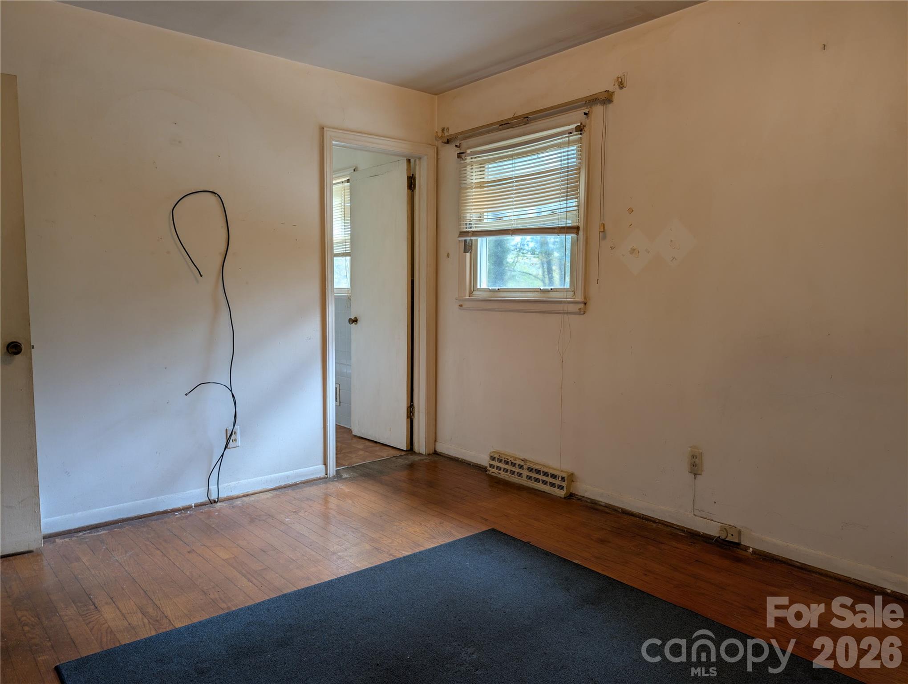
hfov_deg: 71.5
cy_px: 342
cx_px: 454
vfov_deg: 56.9
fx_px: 630
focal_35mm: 24
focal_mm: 6.9
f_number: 1.68
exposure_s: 1/40
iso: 27
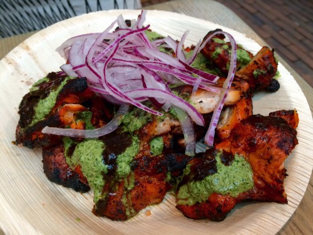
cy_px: 118
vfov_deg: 48.2
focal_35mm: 29
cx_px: 156
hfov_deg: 61.7
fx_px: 262
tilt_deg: -51.8
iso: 100
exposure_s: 1/30
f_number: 2.2
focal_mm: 4.15
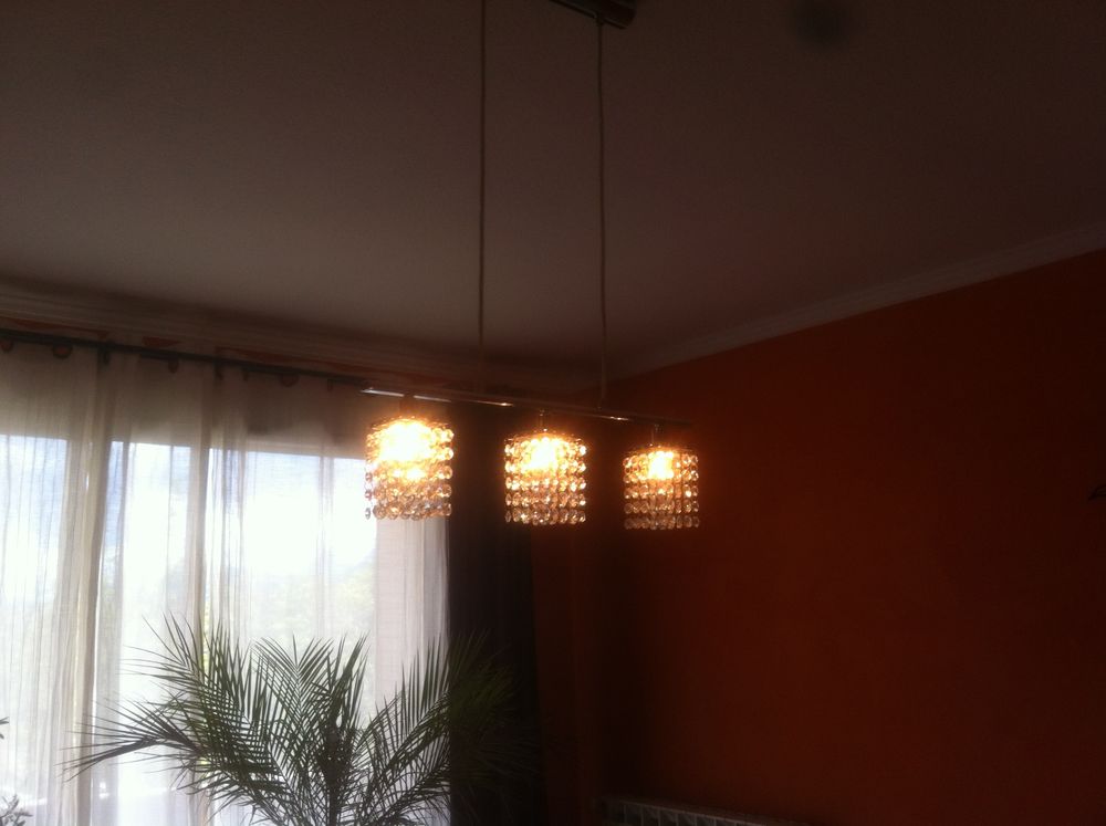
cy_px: 413
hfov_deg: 52.7
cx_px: 553
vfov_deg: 40.6
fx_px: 1117
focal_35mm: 35
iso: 80
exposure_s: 1/143
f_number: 2.8
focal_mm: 3.85
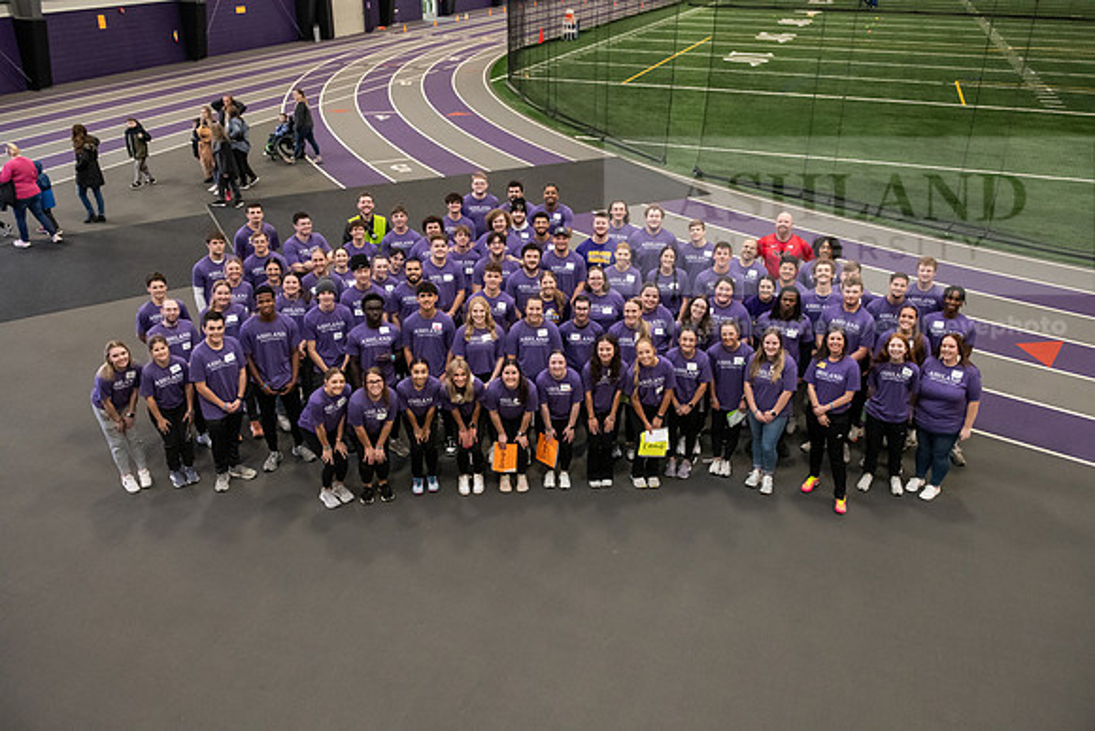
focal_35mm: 31
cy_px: 366
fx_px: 943
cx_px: 548
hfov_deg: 60.3
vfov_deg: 42.3
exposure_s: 1/250
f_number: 4.5
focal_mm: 31
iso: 5000
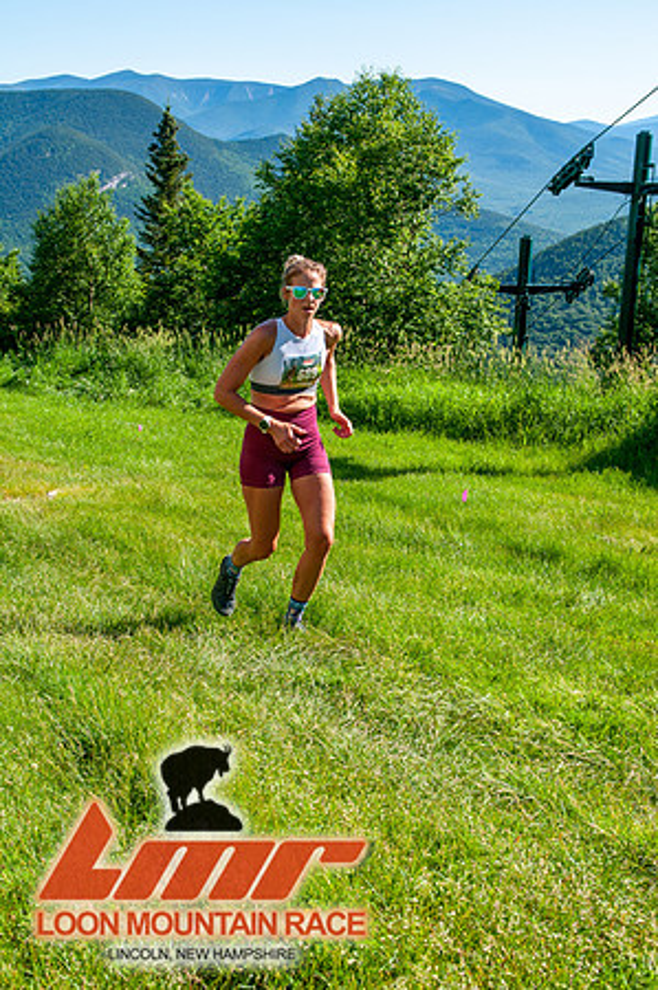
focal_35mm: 51
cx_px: 329
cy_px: 495
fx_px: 1401
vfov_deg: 38.9
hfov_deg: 26.4
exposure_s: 1/400
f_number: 8
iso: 200
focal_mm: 34
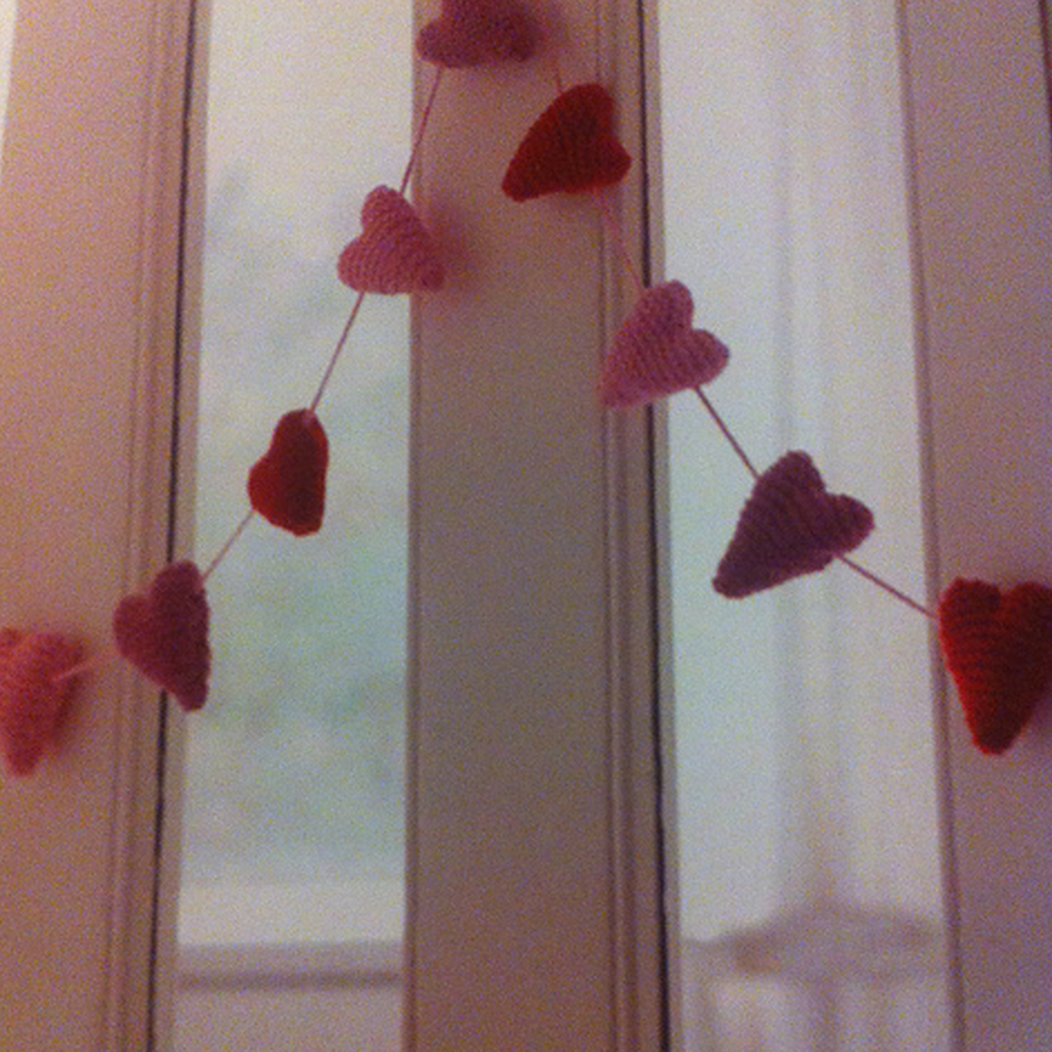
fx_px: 1444
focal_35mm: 42
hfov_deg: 40.0
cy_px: 601
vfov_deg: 39.9
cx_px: 525
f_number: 2.8
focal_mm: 3.85
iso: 400
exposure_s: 1/15
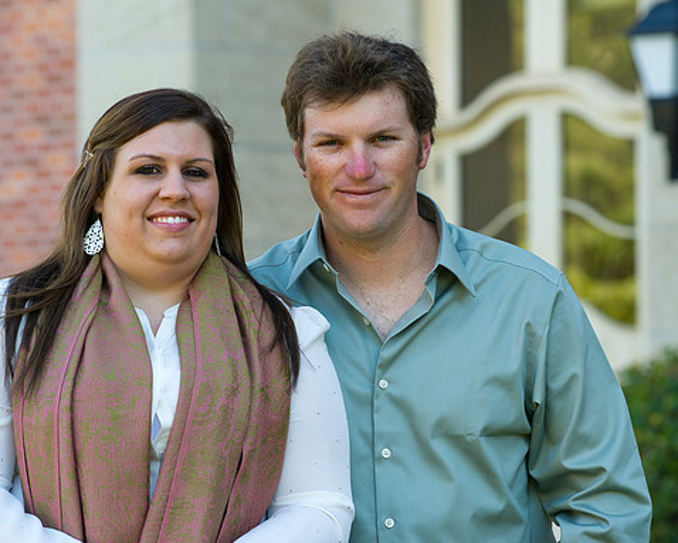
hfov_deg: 10.6
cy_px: 272
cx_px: 329
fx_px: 3654
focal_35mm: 182
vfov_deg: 8.5
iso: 400
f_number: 5.6
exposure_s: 1/125
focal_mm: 160
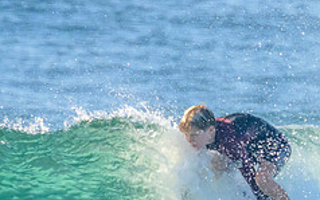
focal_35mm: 2564
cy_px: 197
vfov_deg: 0.5
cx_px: 218
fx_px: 22371
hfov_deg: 0.8
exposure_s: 1/2000
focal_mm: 800
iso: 2000
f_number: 11
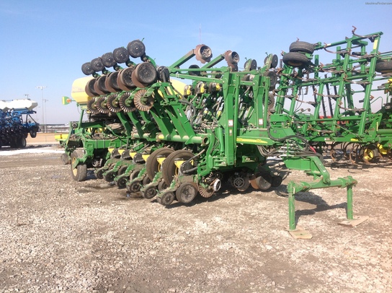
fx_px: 396
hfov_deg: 52.7
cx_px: 196
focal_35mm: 35
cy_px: 146
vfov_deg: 40.6
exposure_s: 1/1592
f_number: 2.4
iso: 50
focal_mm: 4.28
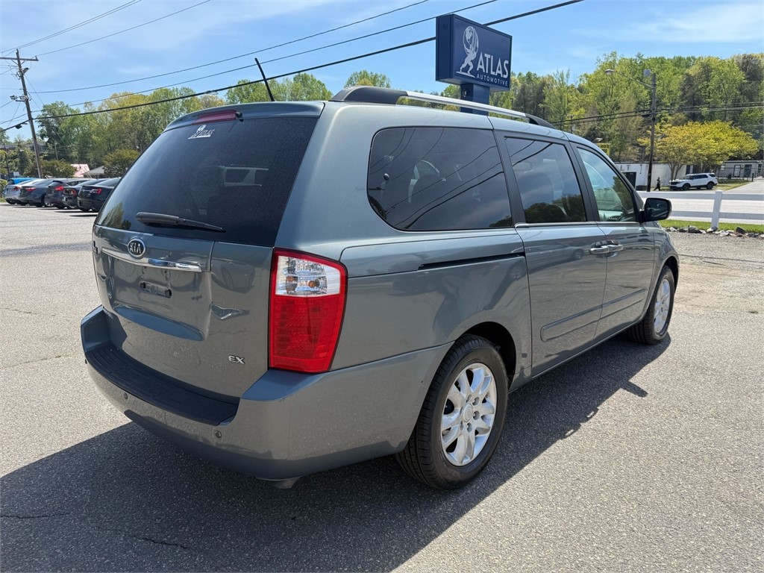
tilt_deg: -11.6
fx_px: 530
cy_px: 286
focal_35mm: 24
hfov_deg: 71.6
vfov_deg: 56.8
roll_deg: +0.4
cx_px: 382
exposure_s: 1/2370
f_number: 1.78
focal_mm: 6.76
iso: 80
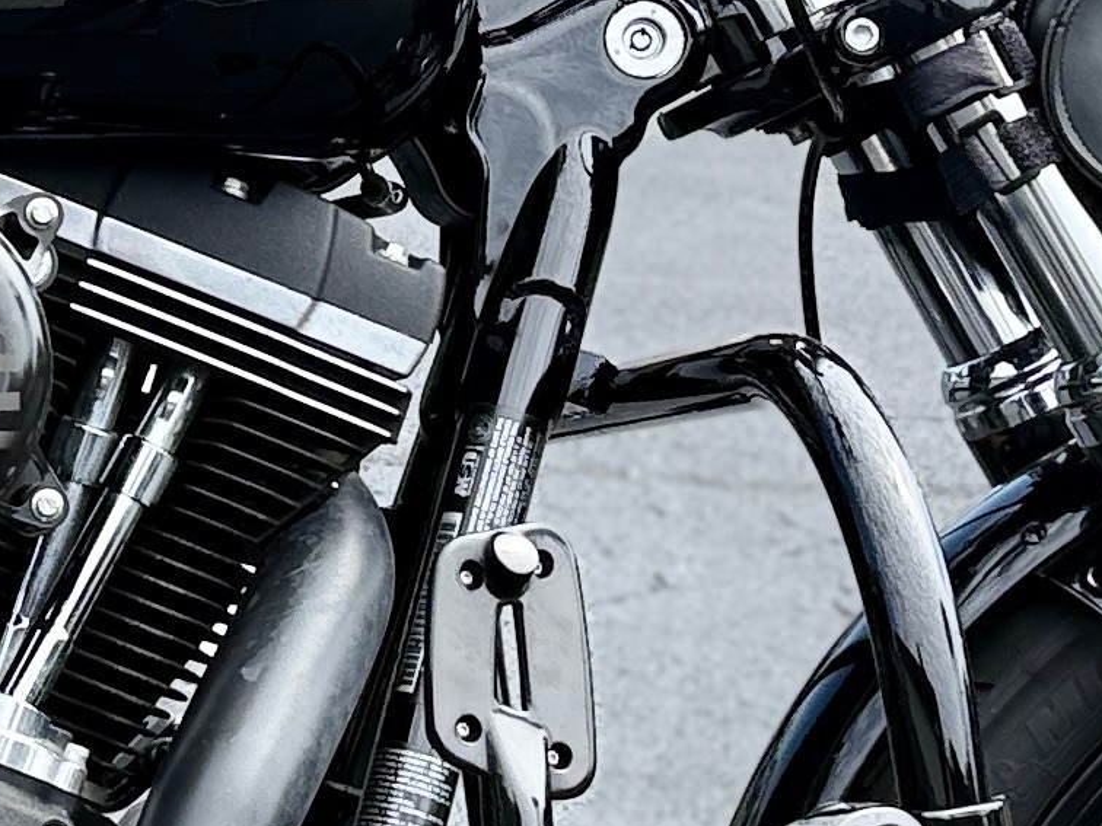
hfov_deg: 14.6
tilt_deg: -12.3
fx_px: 4075
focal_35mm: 128
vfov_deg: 11.6
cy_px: 239
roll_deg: -5.0
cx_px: -396
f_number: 1.78
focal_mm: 6.76
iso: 100
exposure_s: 1/2110
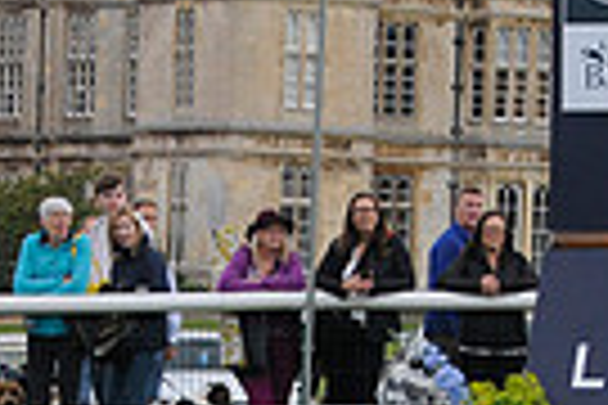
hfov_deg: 4.8
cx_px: 1117
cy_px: -104
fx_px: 7127
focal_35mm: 422
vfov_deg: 3.3
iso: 1600
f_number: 4.5
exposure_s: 1/3200
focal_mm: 98
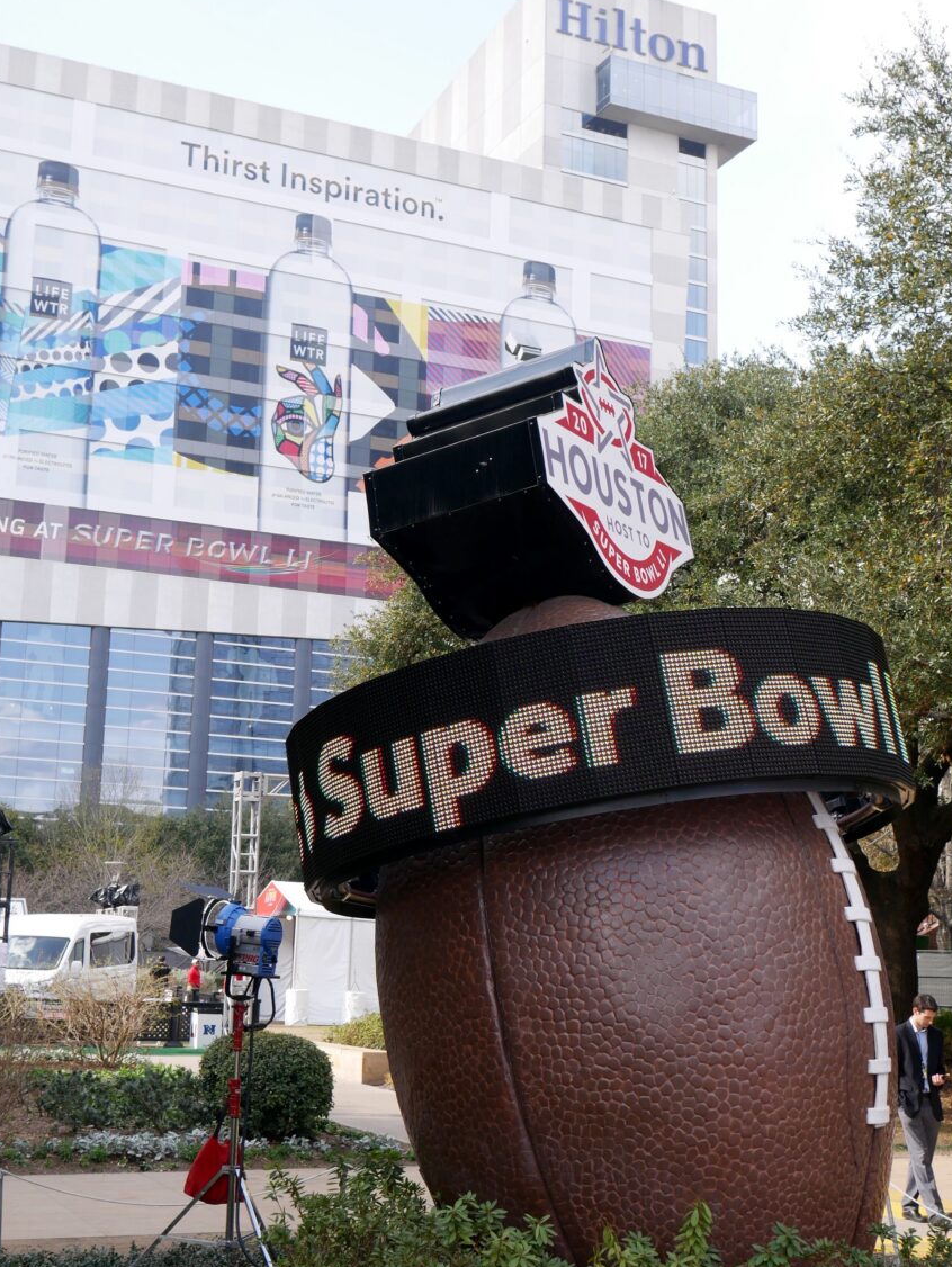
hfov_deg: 30.3
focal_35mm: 48
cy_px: 631
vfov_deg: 39.6
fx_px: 1758
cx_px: 431
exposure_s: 1/200
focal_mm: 19
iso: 200
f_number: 5.6
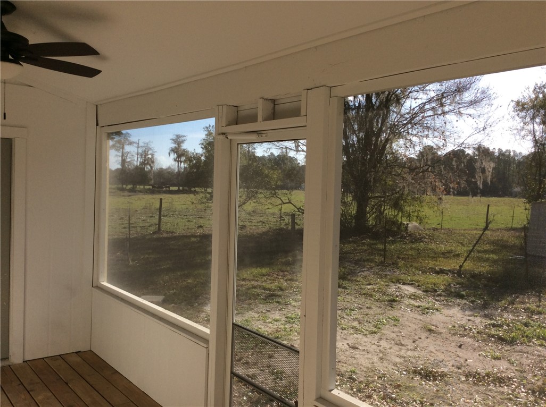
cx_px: 273
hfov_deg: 56.9
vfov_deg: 44.0
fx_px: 504
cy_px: 204
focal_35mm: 32
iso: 32
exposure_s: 1/867
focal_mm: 3.3
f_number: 2.4
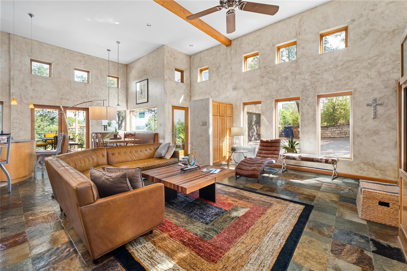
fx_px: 170
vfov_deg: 77.3
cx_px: 204
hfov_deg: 100.4
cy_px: 136
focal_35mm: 15
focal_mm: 10
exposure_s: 1/8
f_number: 8
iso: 400
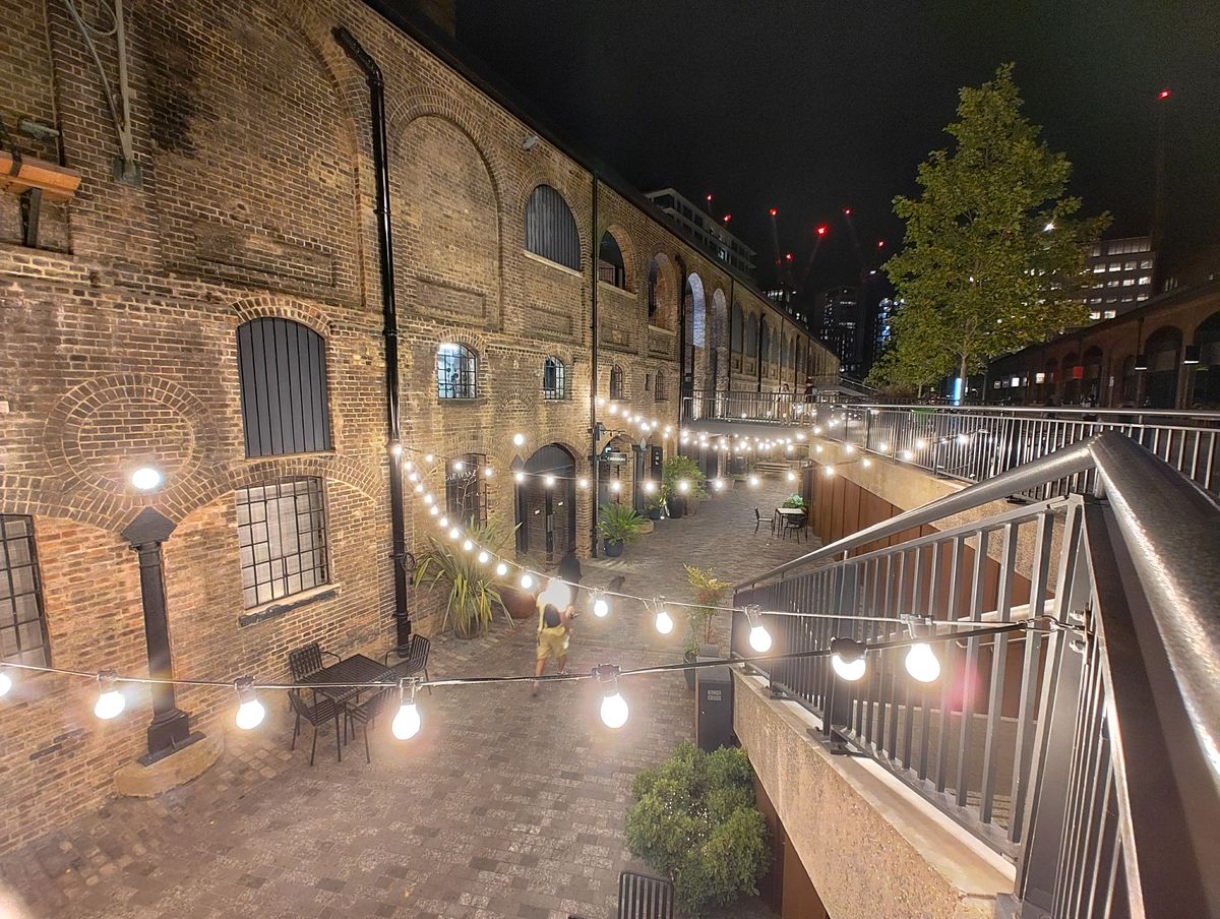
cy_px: 460
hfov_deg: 102.0
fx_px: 494
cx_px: 610
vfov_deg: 85.8
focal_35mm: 14
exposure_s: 1/20
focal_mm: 2.15
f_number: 2.2
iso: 1219
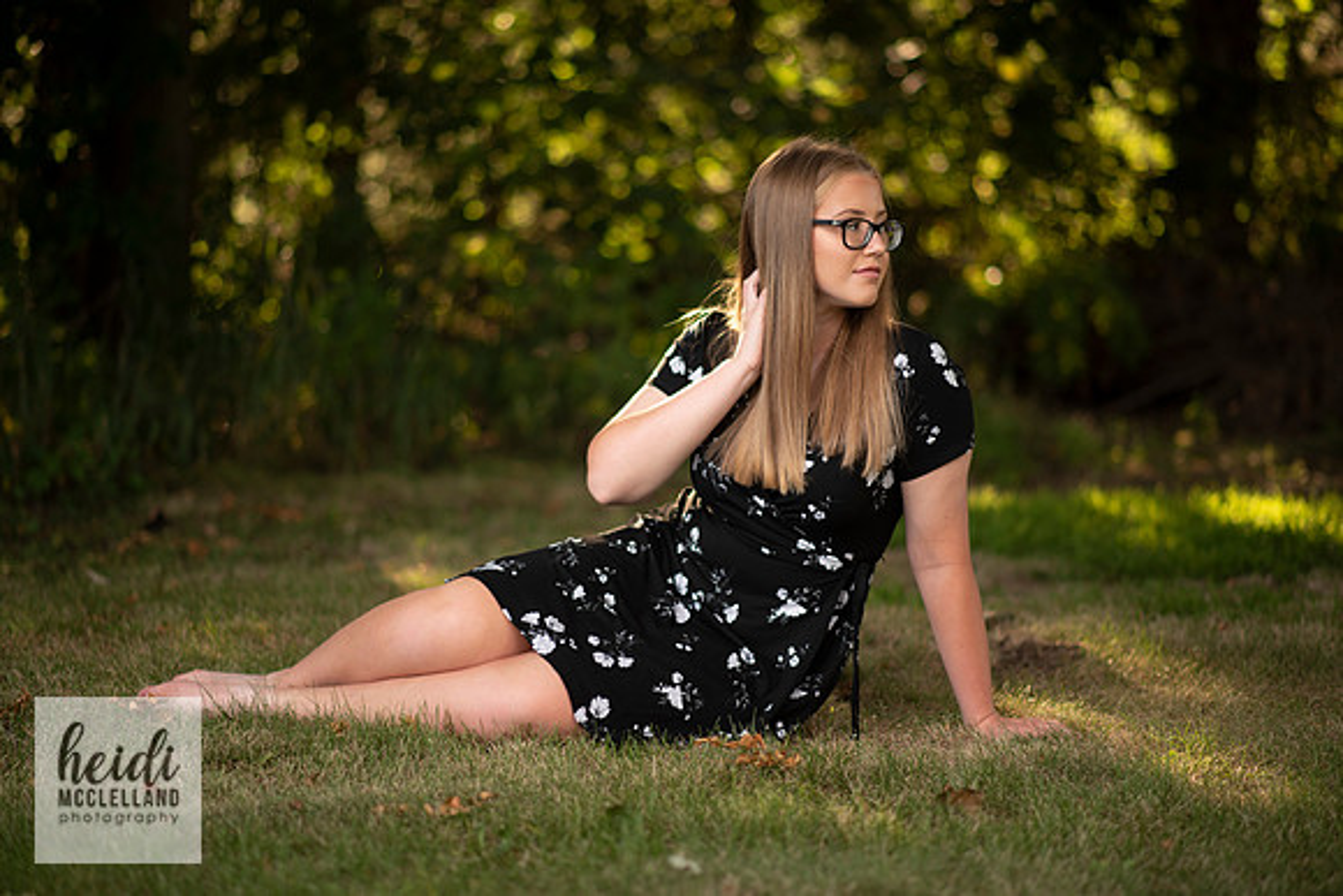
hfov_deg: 23.9
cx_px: 672
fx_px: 3172
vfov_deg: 16.1
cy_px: 448
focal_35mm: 85
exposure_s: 1/250
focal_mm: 85
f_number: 1.8
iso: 125
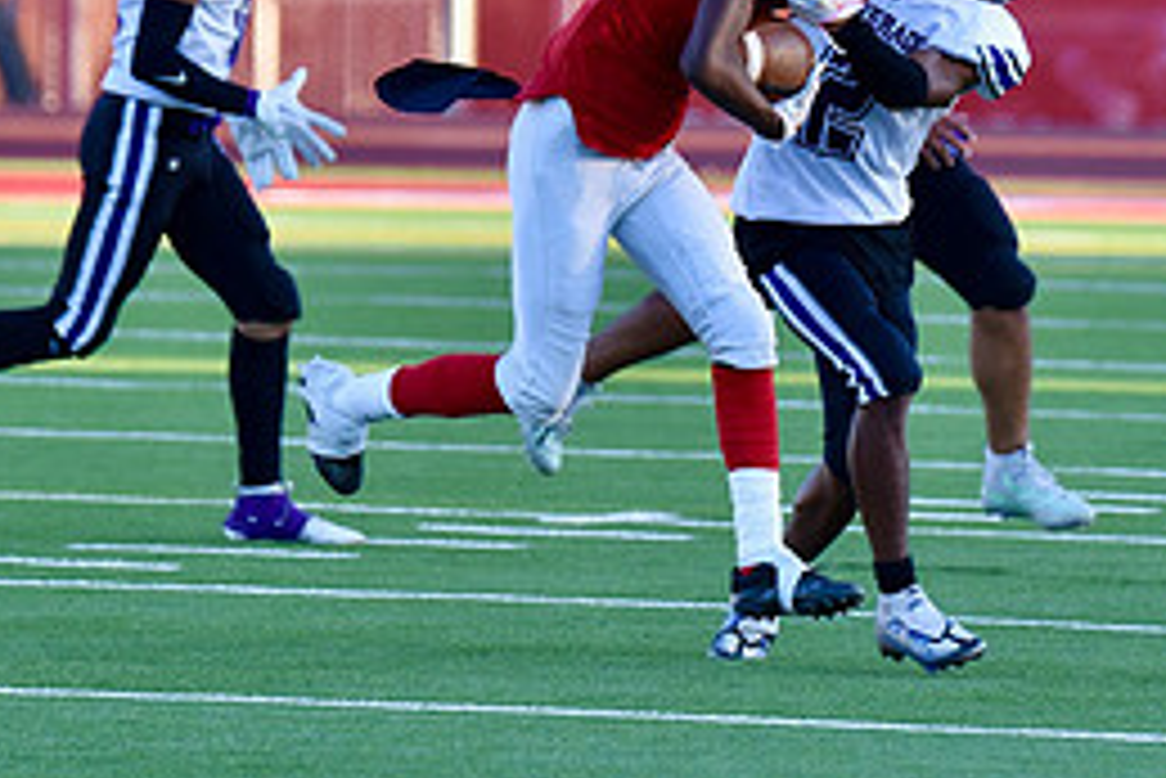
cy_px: 61
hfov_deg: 3.1
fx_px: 21744
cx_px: 882
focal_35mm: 671
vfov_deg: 2.1
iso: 900
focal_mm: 300
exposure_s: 1/640
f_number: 5.6
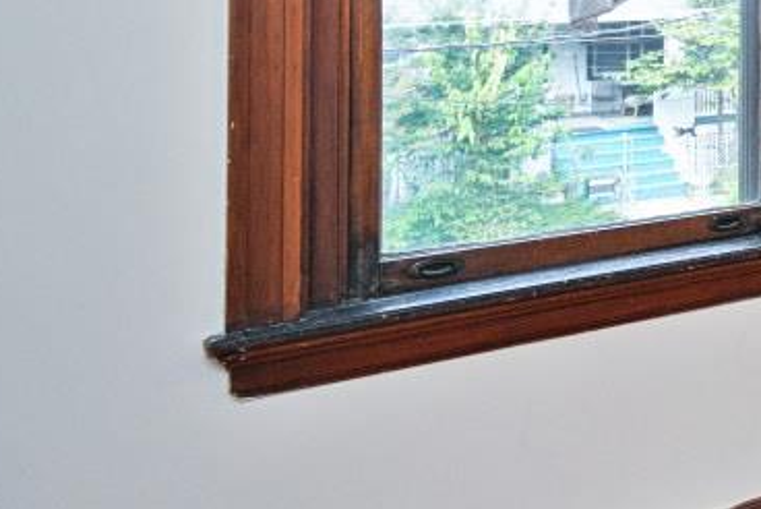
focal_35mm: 57
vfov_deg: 22.6
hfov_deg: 21.0
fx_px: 1206
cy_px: -41
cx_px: 1421
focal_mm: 14
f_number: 4
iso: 200
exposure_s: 1/60
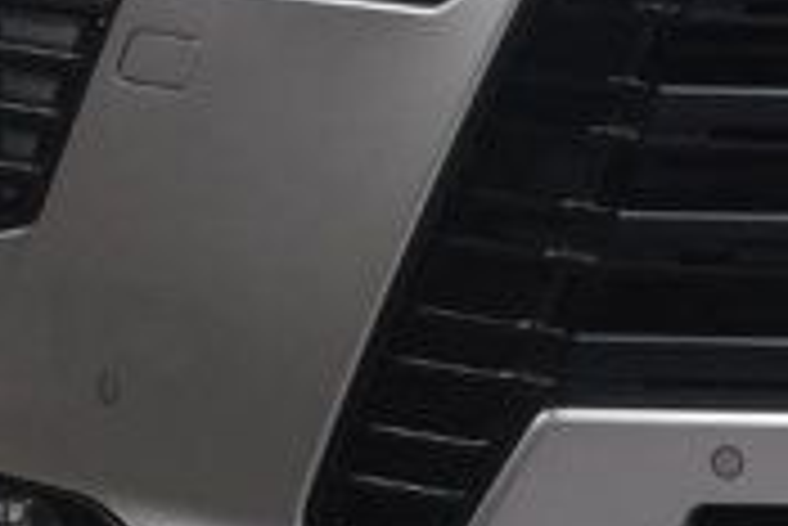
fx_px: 4995
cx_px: 1328
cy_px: -9
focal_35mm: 228
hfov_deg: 8.7
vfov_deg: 6.0
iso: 100
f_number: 10
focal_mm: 26
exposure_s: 1/200
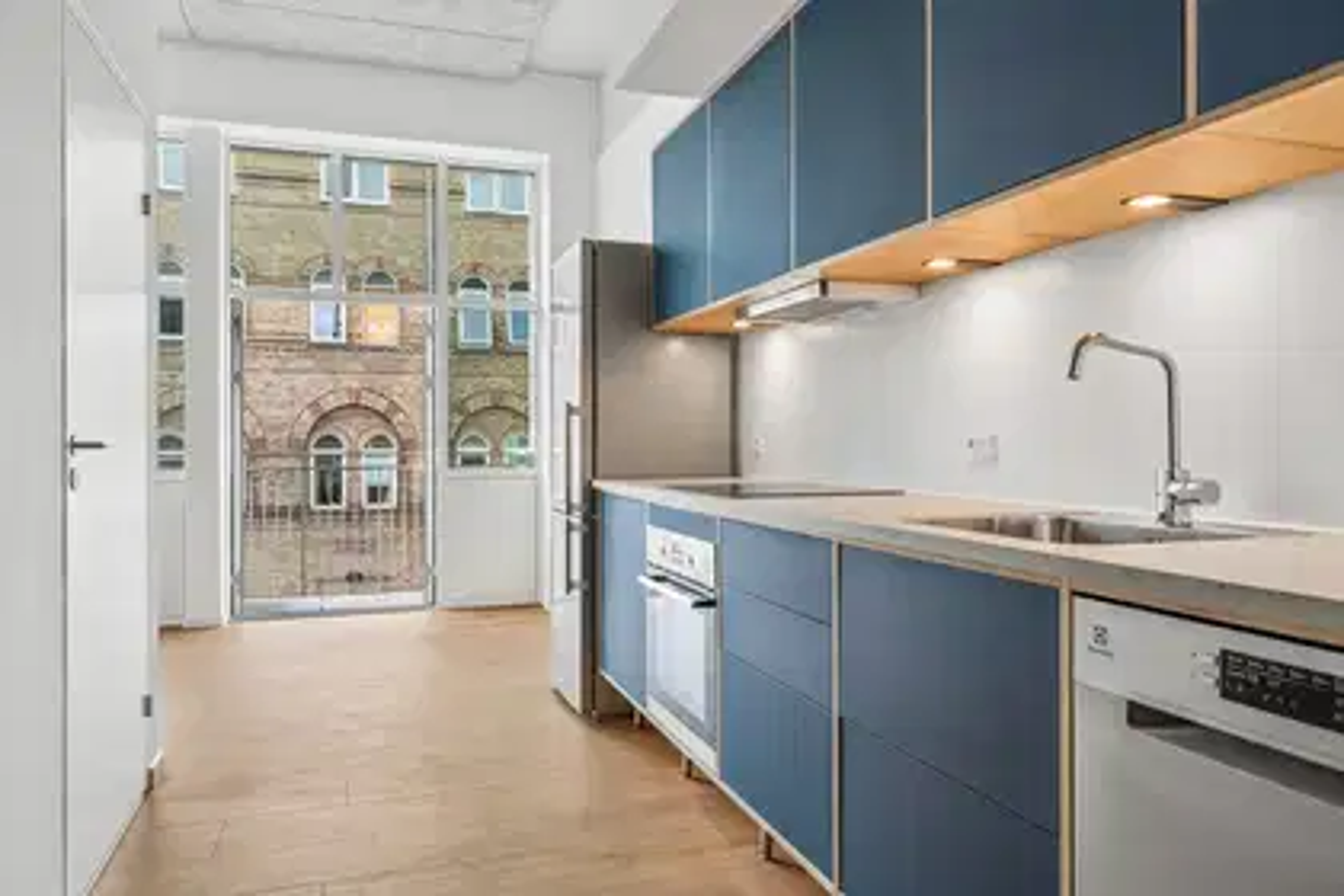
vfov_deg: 51.3
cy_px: 448
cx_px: 672
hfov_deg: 71.5
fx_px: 933
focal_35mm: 25
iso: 800
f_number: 11
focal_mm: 25
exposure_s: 1/40
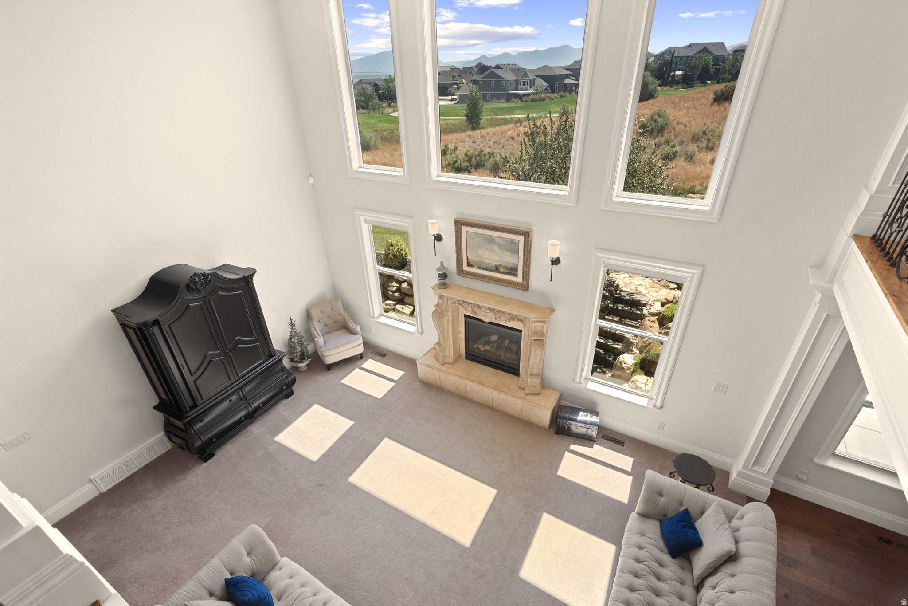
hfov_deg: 96.7
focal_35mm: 16
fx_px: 404
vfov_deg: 73.8
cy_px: 303
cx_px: 454
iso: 500
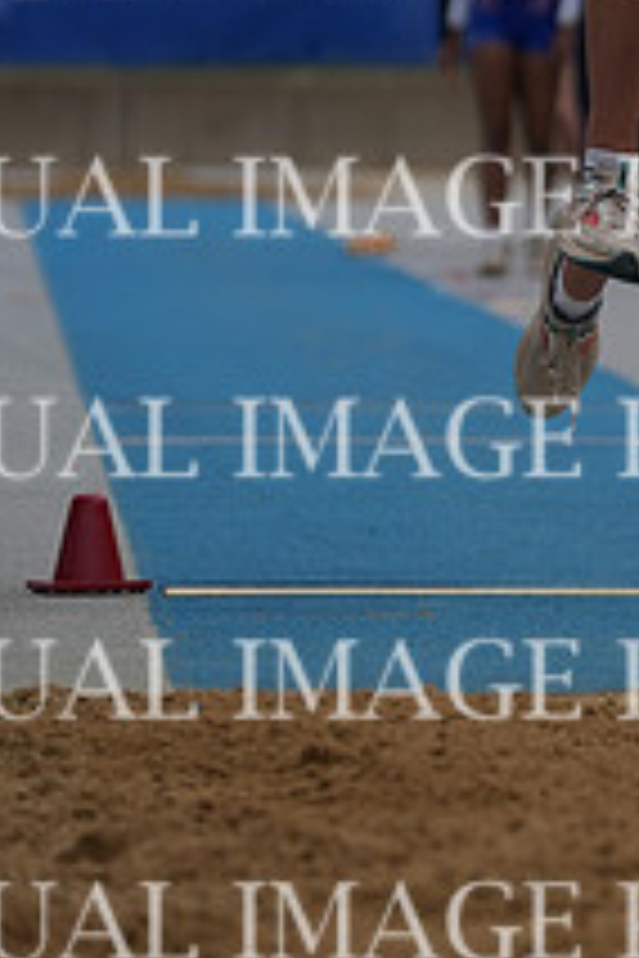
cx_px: 587
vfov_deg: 4.1
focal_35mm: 507
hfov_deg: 2.7
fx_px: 13498
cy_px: -166
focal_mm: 186
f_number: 4.5
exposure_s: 1/6400
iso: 320
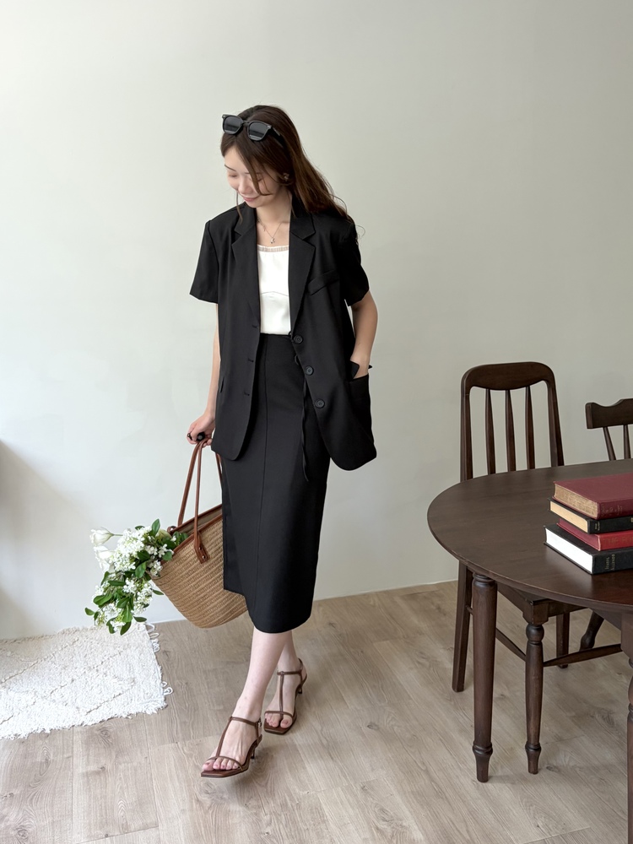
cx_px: 316
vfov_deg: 67.3
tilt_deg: -9.3
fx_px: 634
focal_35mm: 26
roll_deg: +0.4
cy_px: 422
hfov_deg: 53.1
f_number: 1.6
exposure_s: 1/121
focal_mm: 5.96
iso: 125
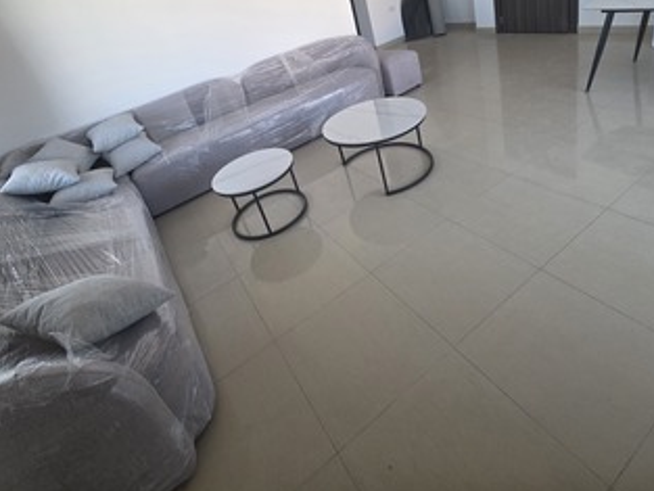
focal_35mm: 19
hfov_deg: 84.6
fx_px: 359
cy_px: 141
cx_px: 340
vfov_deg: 65.7
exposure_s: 1/100
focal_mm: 2.2
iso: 125
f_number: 1.9
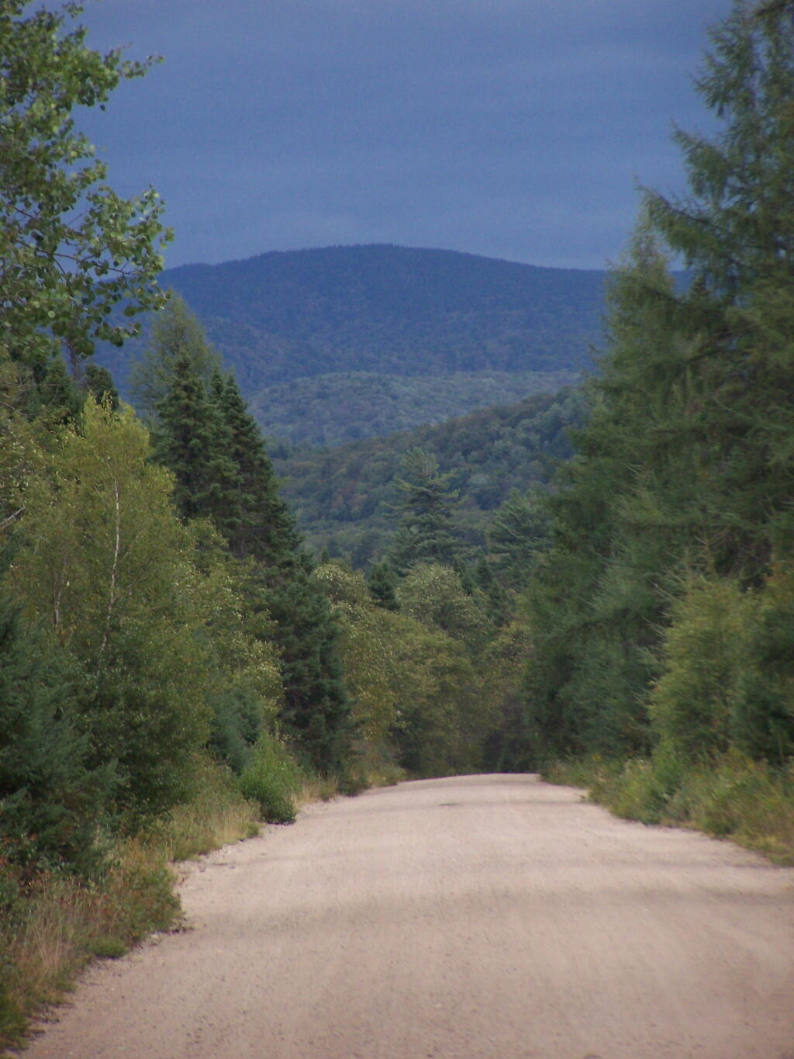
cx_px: 397
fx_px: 9693
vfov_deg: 6.2
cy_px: 530
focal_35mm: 317
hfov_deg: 4.7
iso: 200
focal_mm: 52.6
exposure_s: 1/640
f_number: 3.6
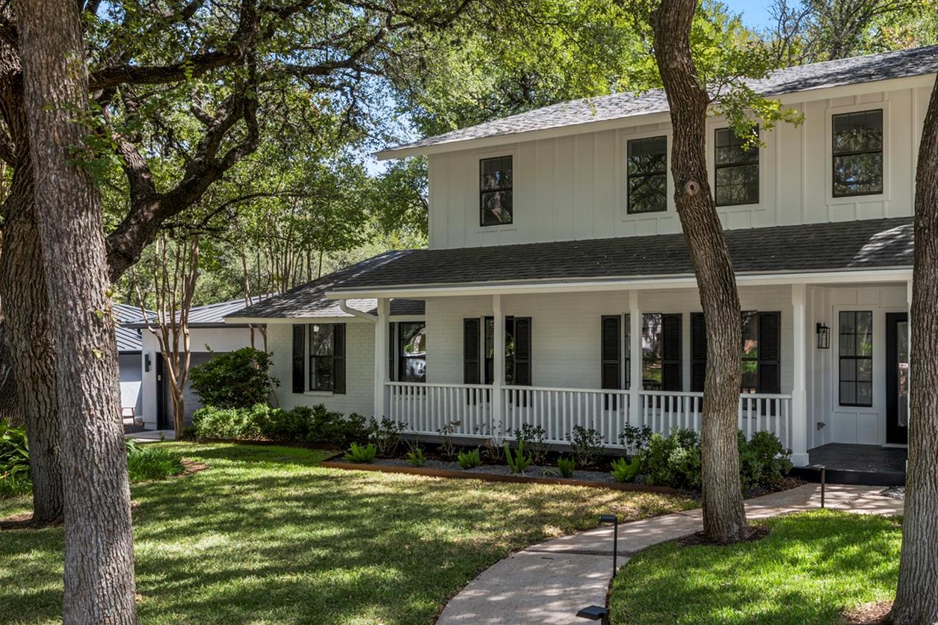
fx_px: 808
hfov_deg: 56.3
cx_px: 740
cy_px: 344
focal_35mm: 31
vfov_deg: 42.3
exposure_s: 1/25
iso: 200
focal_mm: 19
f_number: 8
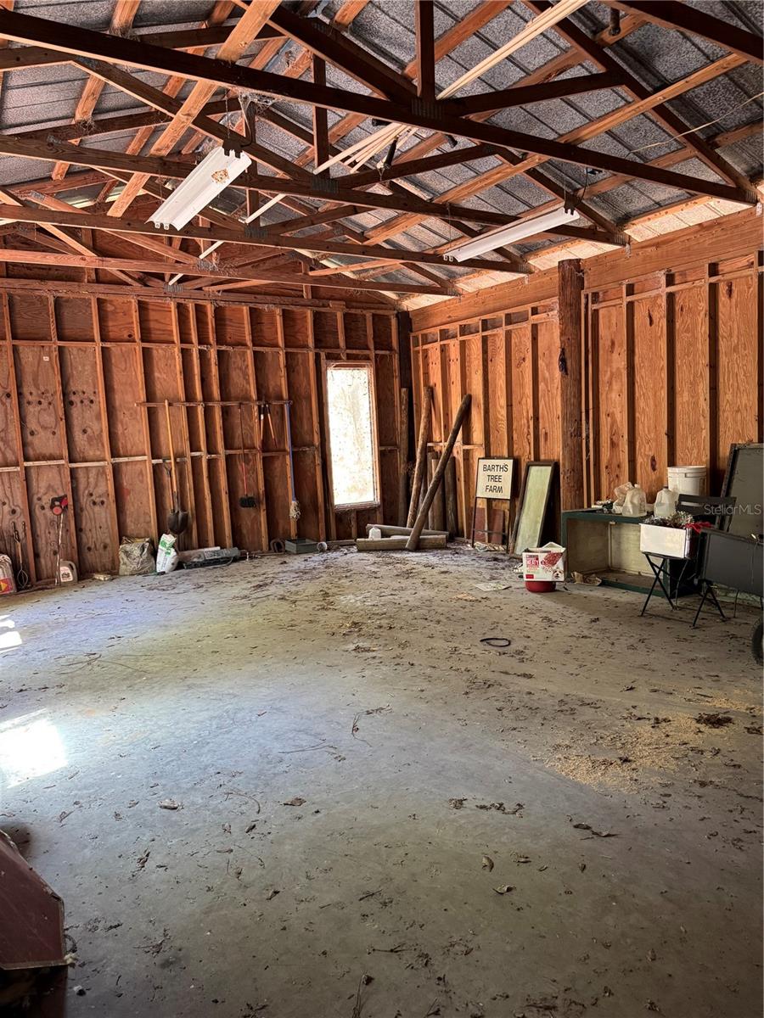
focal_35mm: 24
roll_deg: +2.1
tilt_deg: -6.3
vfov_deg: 71.6
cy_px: 509
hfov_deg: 56.8
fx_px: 706
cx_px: 382
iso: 400
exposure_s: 1/60
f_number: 1.78
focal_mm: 6.76
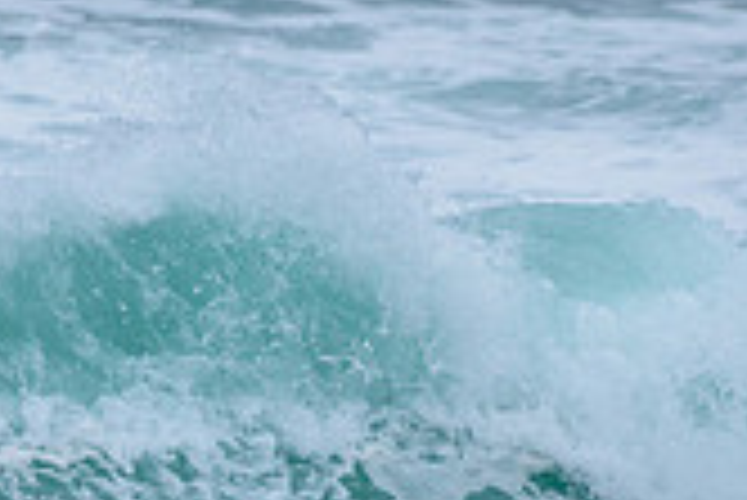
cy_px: 342
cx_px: -434
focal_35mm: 2139
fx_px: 44422
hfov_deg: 1.0
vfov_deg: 0.6
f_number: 5.6
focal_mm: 500
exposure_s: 1/2000
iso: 800
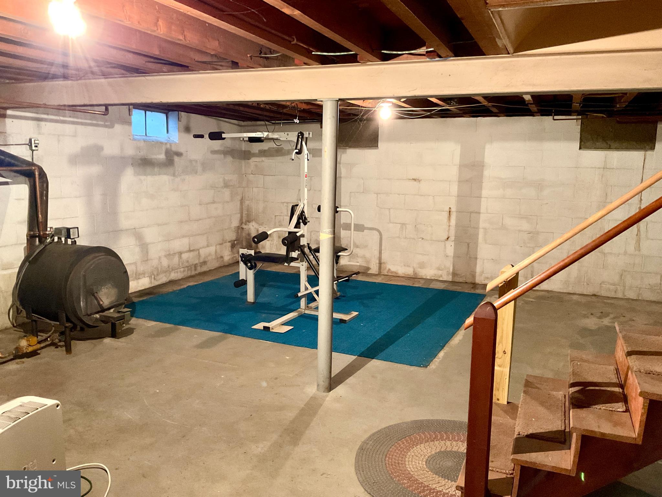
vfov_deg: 48.2
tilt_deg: -9.5
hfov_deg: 61.7
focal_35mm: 29
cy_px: 248
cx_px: 331
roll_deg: -2.2
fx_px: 555
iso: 320
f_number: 1.8
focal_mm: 3
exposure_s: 1/30
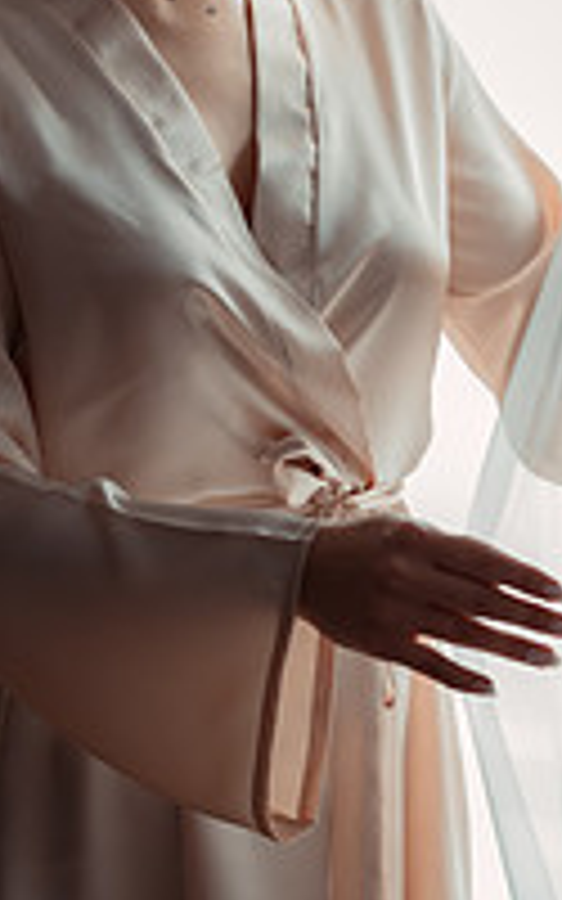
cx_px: 560
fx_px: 4779
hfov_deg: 6.7
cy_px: 297
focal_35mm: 195
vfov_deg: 10.7
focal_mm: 85
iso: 1600
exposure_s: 1/400
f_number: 3.2
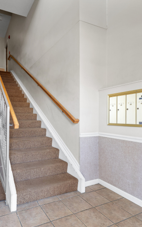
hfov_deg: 53.6
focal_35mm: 22
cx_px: 43
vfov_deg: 79.6
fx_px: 136
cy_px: 116
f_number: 5.6
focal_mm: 14
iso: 400
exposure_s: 1/20
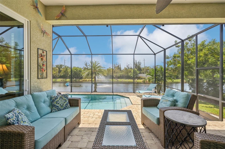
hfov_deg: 104.3
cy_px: 74
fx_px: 87
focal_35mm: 14
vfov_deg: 81.1
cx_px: 112
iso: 400
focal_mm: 14
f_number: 8
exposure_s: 1/640
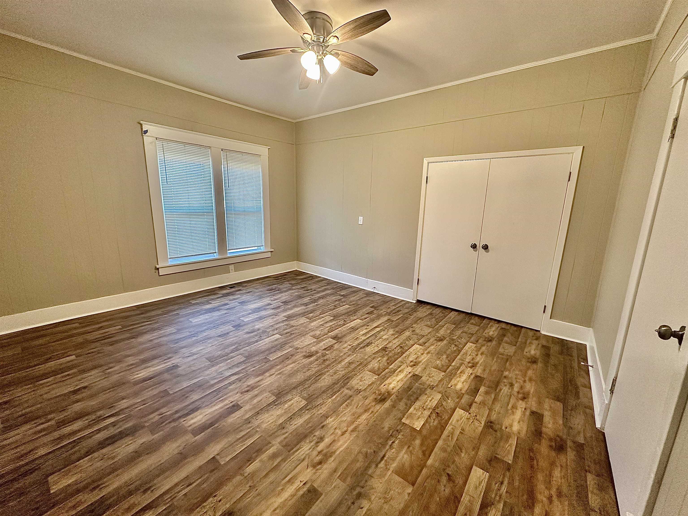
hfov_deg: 102.1
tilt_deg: -11.9
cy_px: 258
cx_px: 344
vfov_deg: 85.7
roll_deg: -1.8
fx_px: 278
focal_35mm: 14
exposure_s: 1/60
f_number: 2.2
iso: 250
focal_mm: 2.22
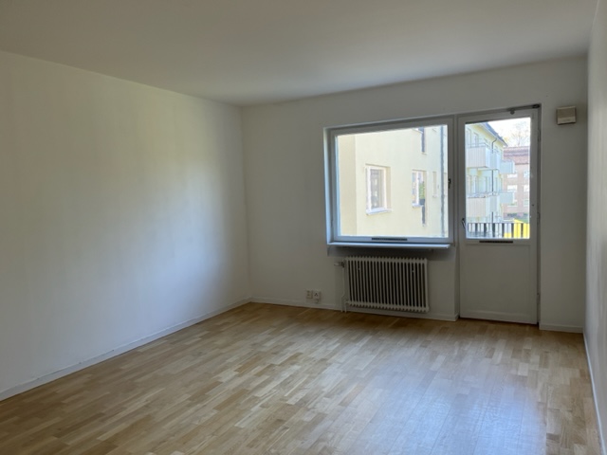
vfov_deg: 53.1
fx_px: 456
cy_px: 228
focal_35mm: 26
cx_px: 304
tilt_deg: -5.3
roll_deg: +2.5
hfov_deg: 67.3
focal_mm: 5.1
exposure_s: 1/146
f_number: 1.6
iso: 64
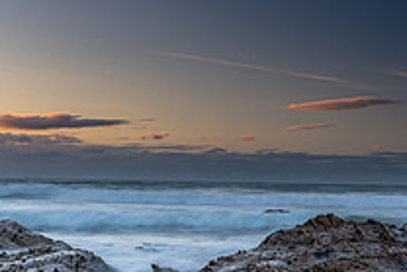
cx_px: 368
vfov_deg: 20.1
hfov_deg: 28.8
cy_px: 224
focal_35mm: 67
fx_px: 758
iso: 64
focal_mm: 16
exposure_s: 1.6
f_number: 9
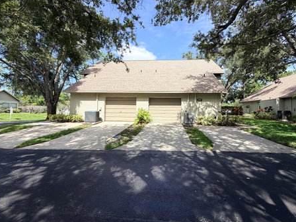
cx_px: 160
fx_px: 137
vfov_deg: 77.9
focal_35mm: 16
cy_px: 100
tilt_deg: +4.0
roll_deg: -0.5
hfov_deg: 94.3
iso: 32
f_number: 2.2
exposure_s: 1/770
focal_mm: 2.22
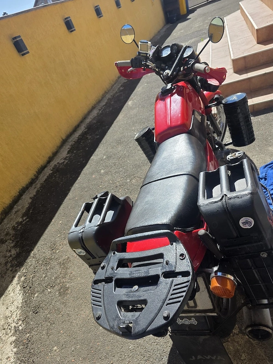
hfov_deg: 58.9
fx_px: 242
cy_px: 182
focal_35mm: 23
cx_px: 136
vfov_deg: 73.9
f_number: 1.7
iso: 80
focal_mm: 6.3
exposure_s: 1/5000
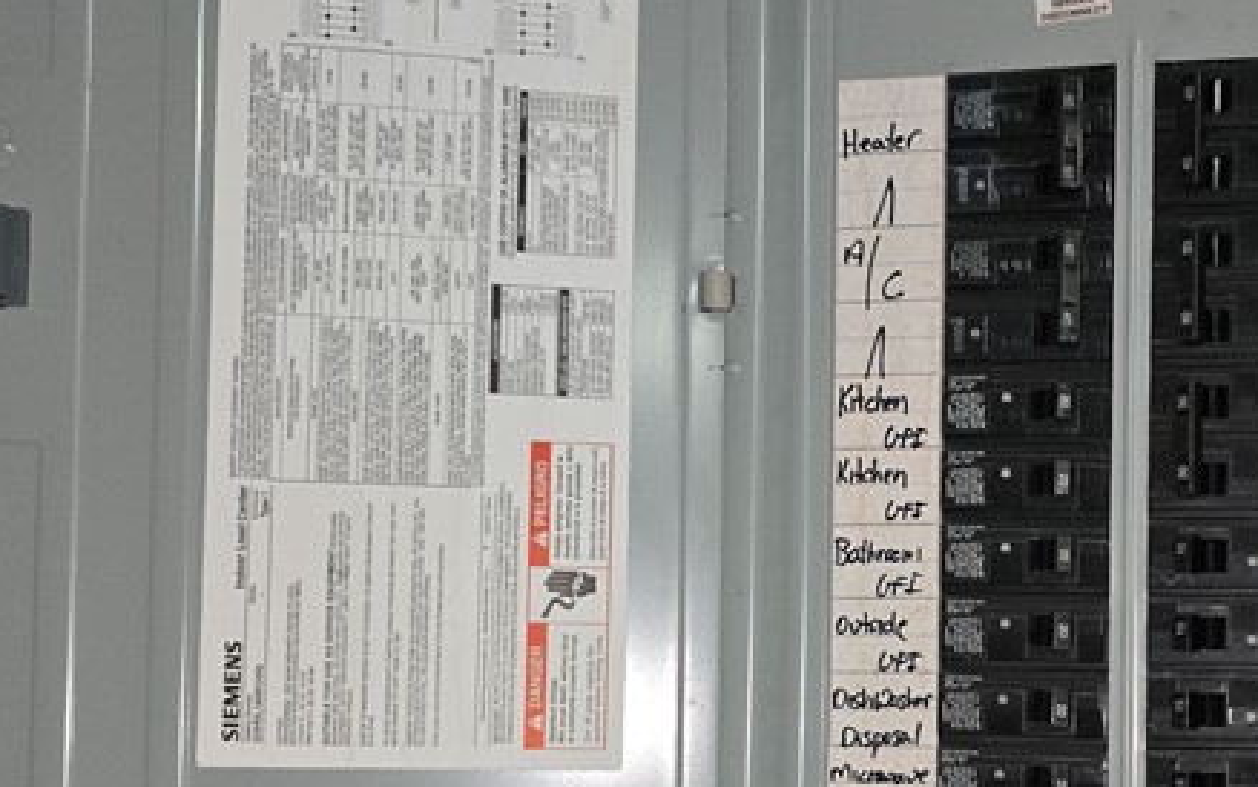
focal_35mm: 57
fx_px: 1955
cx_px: 1022
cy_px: 589
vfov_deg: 22.6
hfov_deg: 34.5
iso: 800
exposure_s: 1/120
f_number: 1.7
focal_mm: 6.3
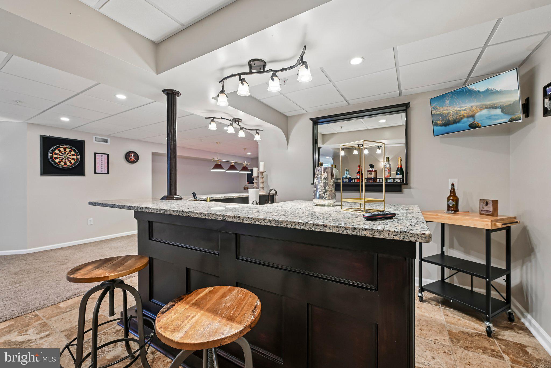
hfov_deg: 104.3
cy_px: 184
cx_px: 276
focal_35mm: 14
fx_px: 214
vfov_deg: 81.2
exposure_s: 1/4
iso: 400
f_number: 8
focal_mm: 14
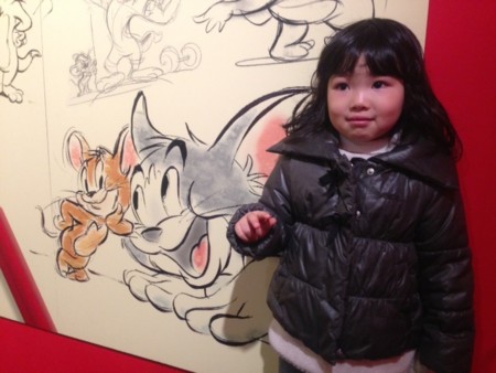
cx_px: 248
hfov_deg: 55.3
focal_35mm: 33
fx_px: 473
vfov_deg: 43.0
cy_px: 186
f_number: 2.4
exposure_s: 1/20
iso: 250
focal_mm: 4.13
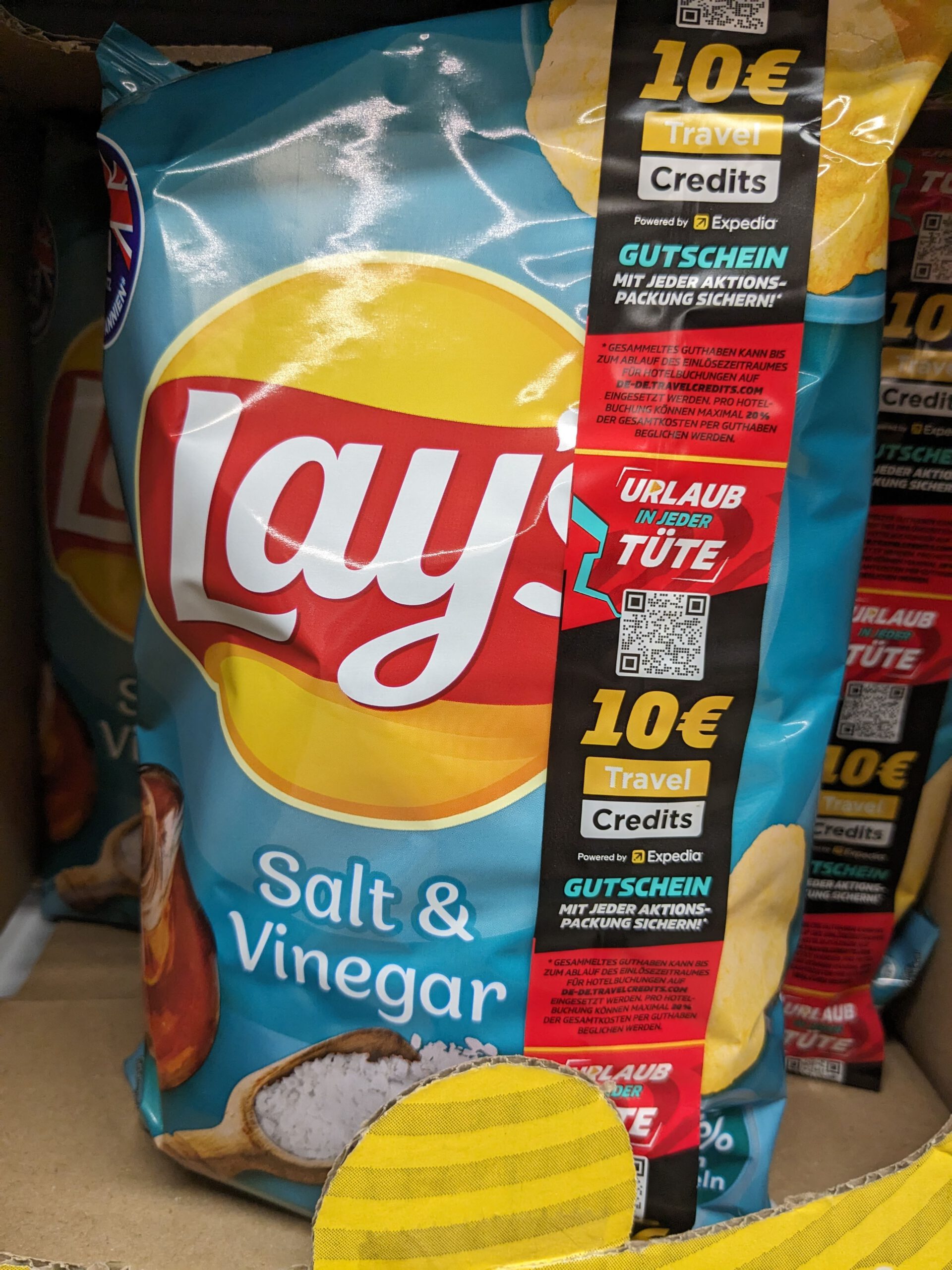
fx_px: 990
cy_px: 635
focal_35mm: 27
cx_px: 476
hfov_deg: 51.4
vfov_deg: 65.3
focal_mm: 4.38
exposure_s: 1/99.9
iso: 168
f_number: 1.73
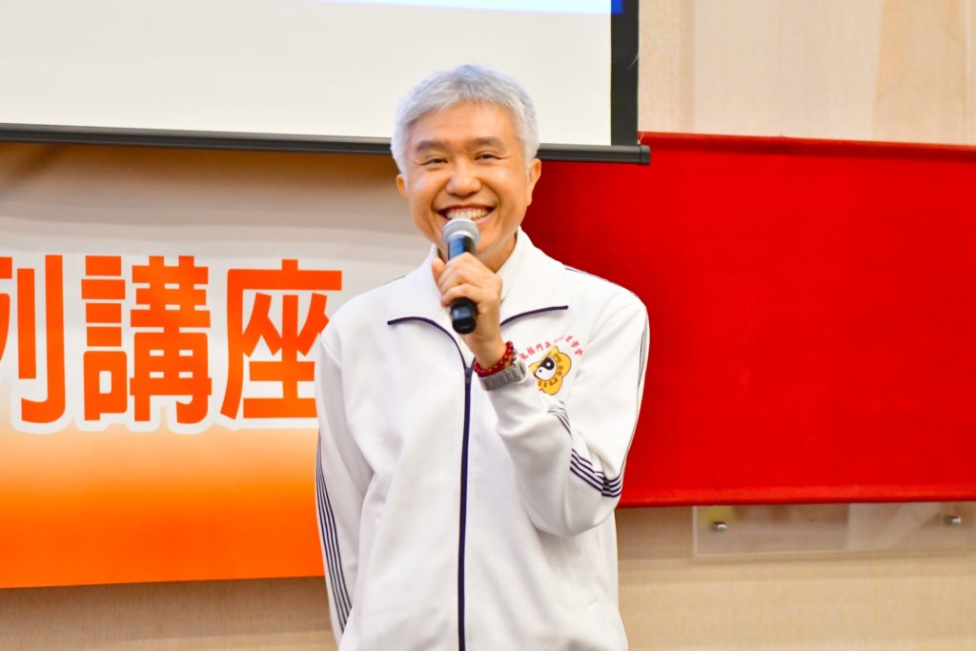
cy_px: 326
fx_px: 2847
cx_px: 488
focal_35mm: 105
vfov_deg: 13.0
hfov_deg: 19.5
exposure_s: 1/160
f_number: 3.2
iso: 4000
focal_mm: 70
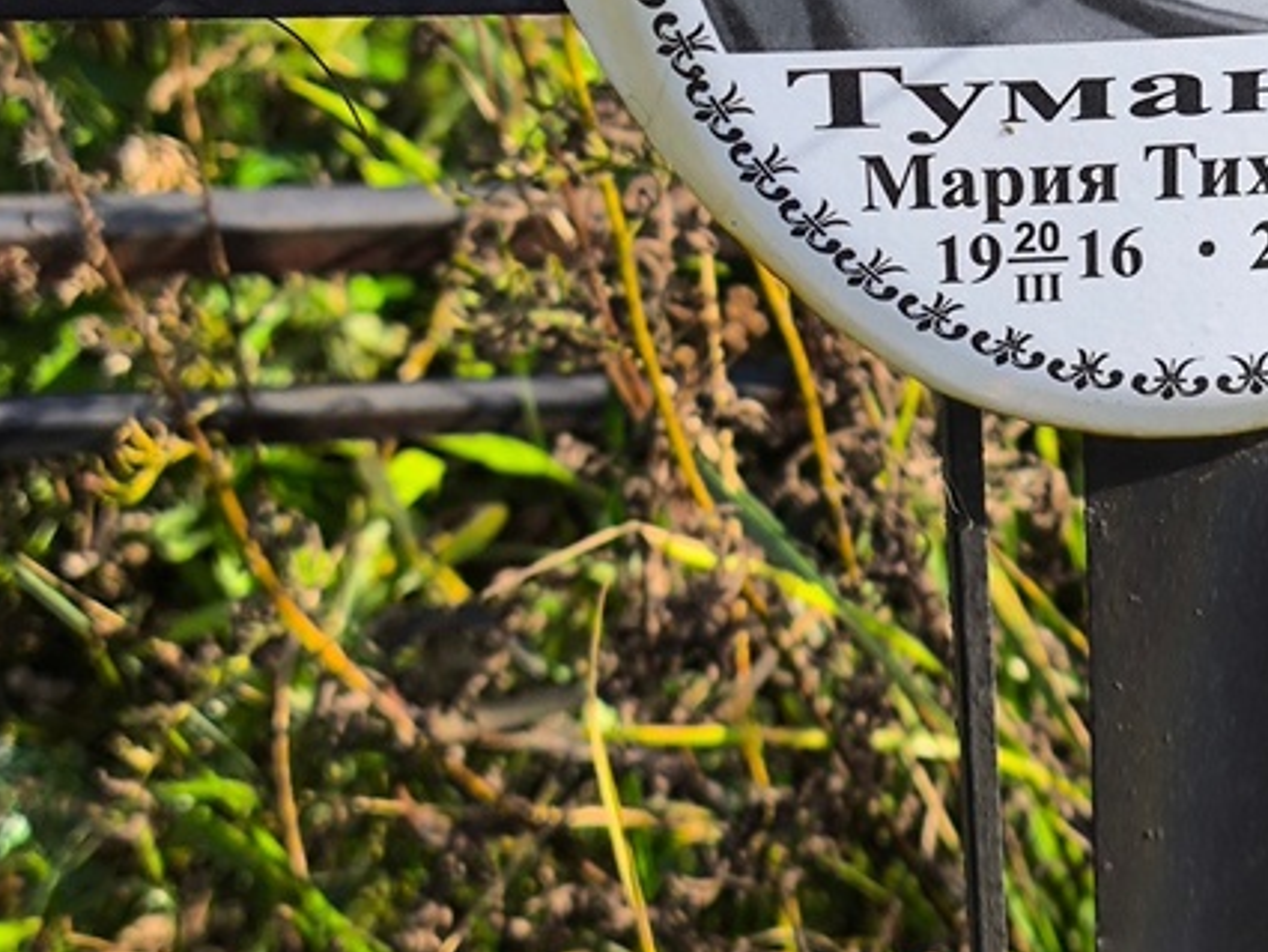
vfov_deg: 15.6
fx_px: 3444
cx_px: 1046
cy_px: 113
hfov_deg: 20.6
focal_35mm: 94
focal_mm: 4.71
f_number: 1.7
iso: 50
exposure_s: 1/662
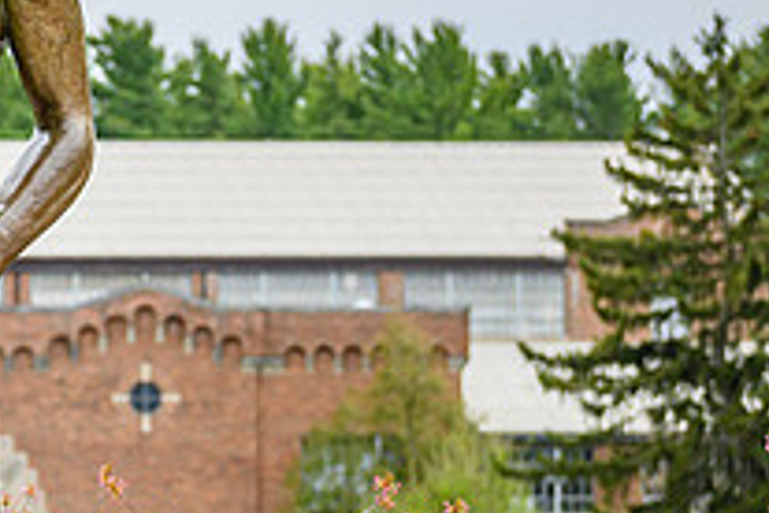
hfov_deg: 7.6
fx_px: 5660
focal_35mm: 265
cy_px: 344
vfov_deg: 5.2
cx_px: -334
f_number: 4
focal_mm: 90
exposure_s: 1/1600
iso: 400
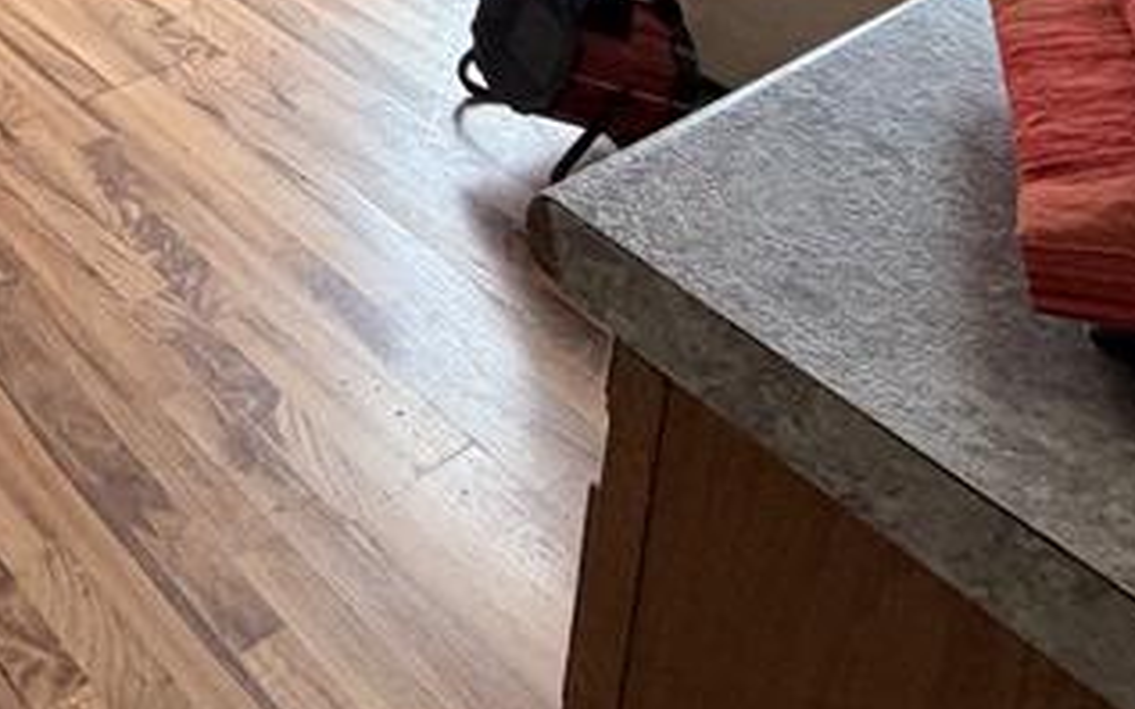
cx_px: -272
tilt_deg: -12.0
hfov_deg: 33.1
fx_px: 1484
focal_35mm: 48
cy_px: -569
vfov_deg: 19.7
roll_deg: +0.3
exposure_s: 1/60
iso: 250
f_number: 2.2
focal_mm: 2.22
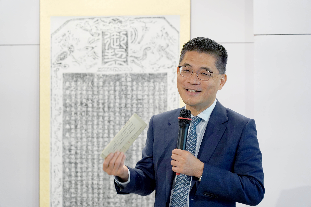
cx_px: 156
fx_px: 829
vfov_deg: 14.3
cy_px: 104
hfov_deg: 21.2
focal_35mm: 96
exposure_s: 1/125
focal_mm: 96
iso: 2500
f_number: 4
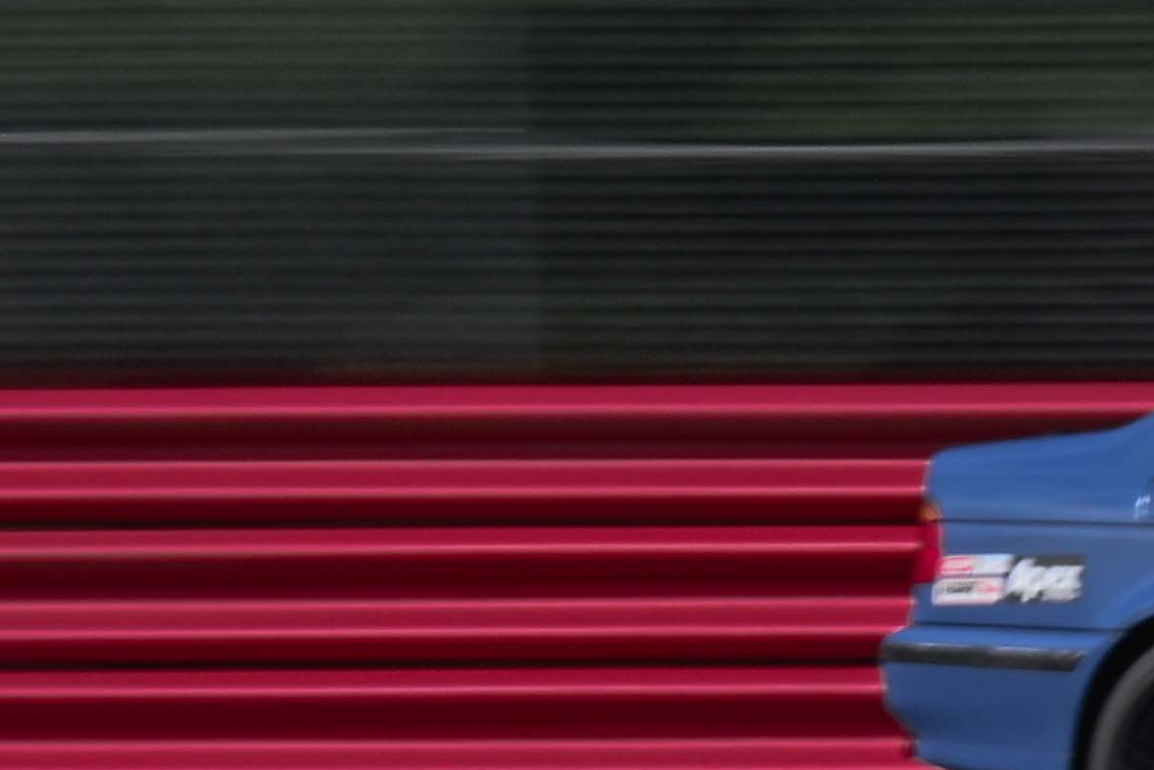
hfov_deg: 0.9
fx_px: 71423
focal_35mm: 2228
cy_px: 212
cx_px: 2229
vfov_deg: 0.6
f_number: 25
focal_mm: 320
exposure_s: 1/30
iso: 80
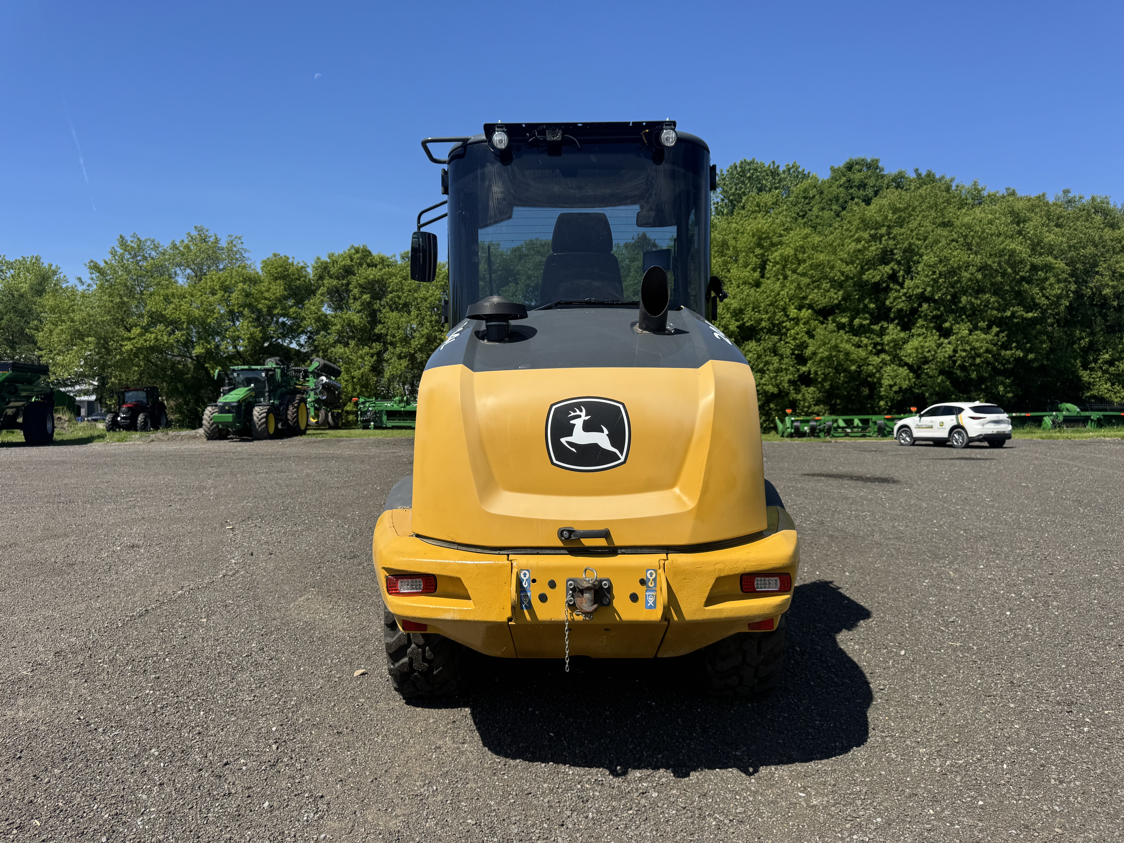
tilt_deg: +0.4
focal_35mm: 24
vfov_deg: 56.8
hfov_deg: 71.6
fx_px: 779
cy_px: 422
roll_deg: +2.6
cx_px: 562
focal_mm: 6.76
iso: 80
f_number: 1.78
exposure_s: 1/4608
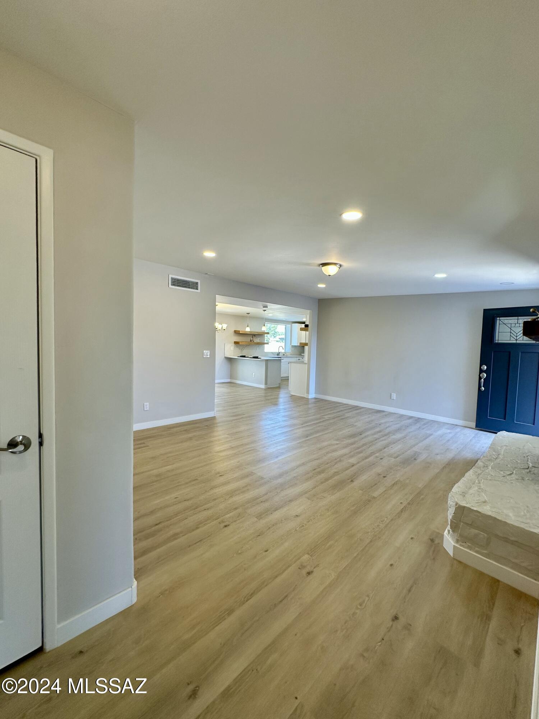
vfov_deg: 102.1
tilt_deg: -2.4
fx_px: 291
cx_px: 270
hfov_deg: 85.7
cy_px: 360
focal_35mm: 14
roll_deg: -1.8
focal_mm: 2.22
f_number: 2.2
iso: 100
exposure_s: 1/99
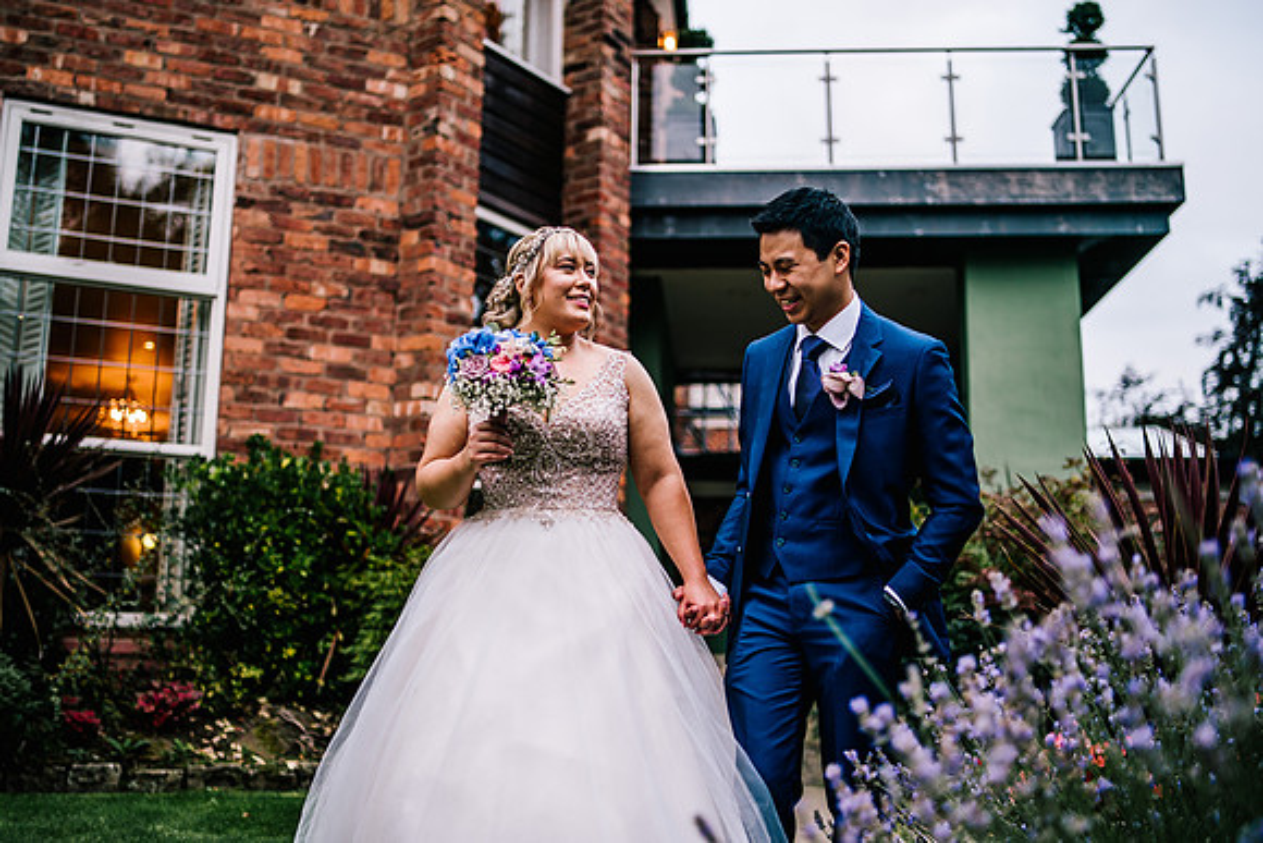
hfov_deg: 51.9
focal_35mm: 37
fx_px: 1297
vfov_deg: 36.0
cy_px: 422
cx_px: 632
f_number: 1.4
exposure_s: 1/250
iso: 125
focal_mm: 35
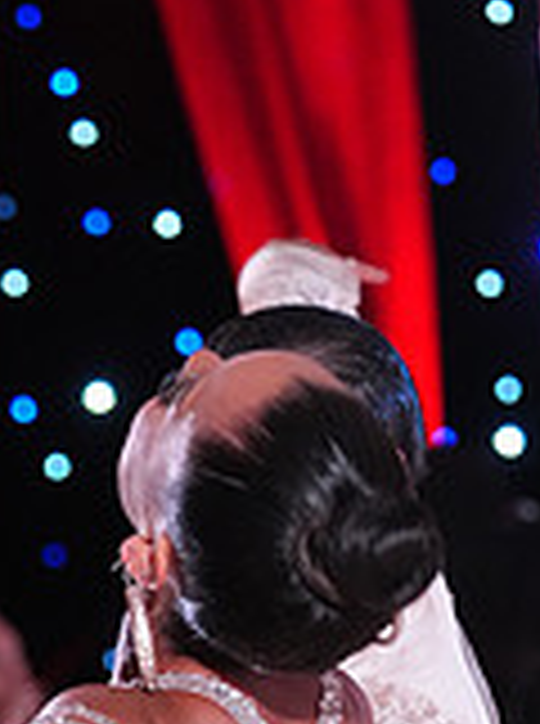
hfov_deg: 3.8
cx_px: 29
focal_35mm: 389
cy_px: 1111
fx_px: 8123
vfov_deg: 5.1
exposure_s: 1/250
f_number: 4.5
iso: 4000
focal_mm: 112
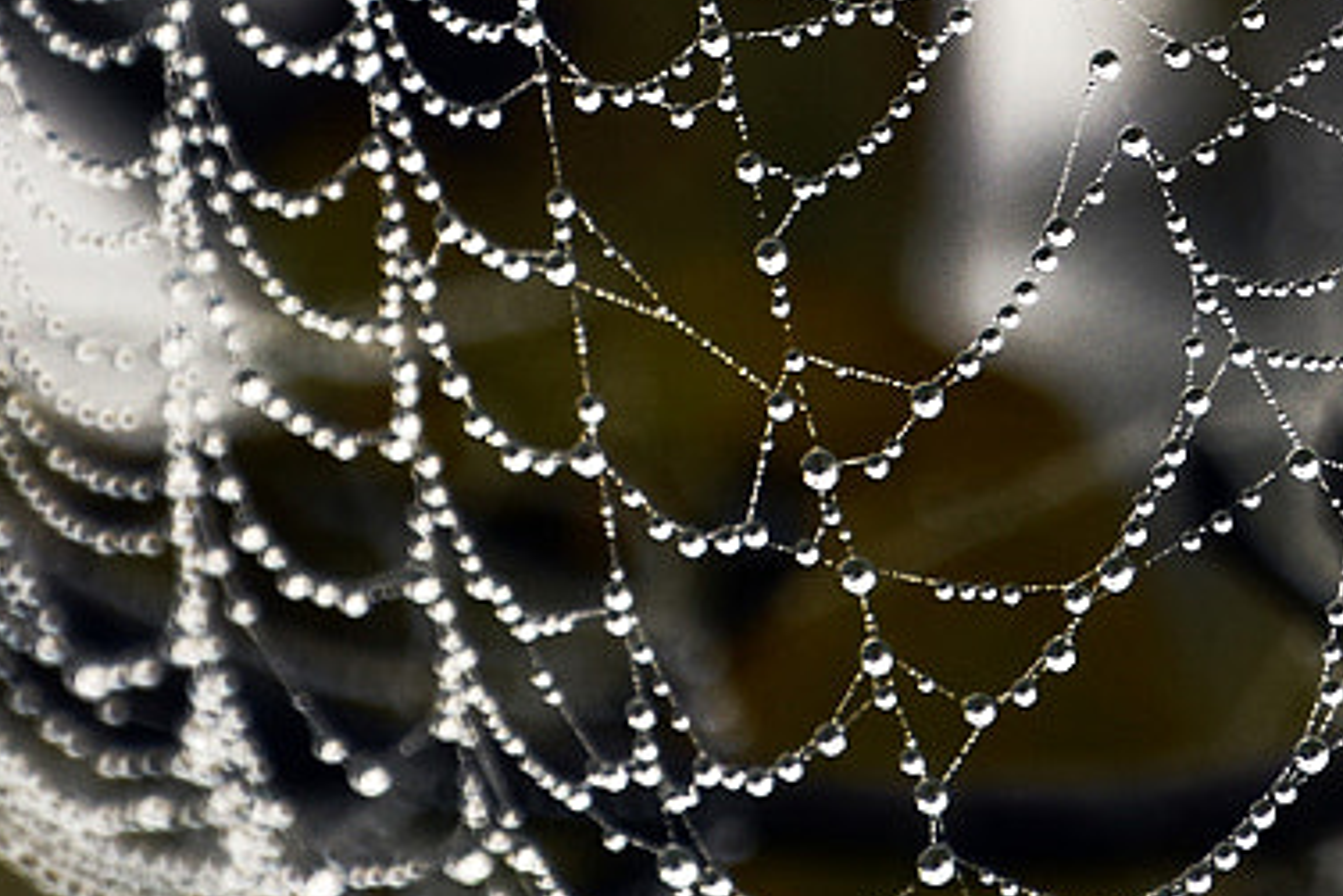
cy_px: -923
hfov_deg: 1.1
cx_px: 829
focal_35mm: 1914
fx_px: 71426
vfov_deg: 0.7
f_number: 8
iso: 560
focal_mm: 300
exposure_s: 1/1000
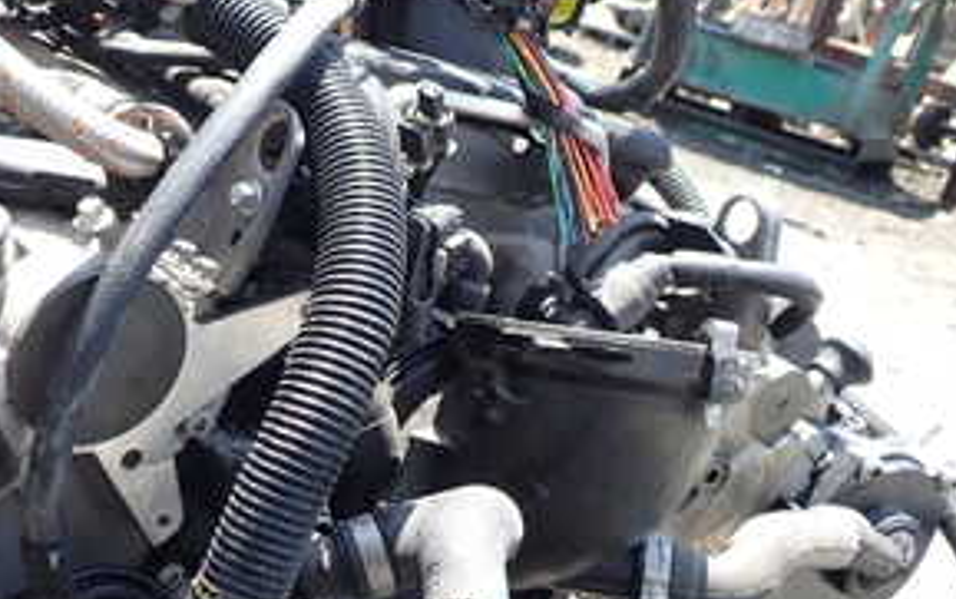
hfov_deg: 29.5
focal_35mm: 66
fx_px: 1721
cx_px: 60
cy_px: 381
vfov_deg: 19.7
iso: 100
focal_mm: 5.4
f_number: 3.2
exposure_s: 1/160
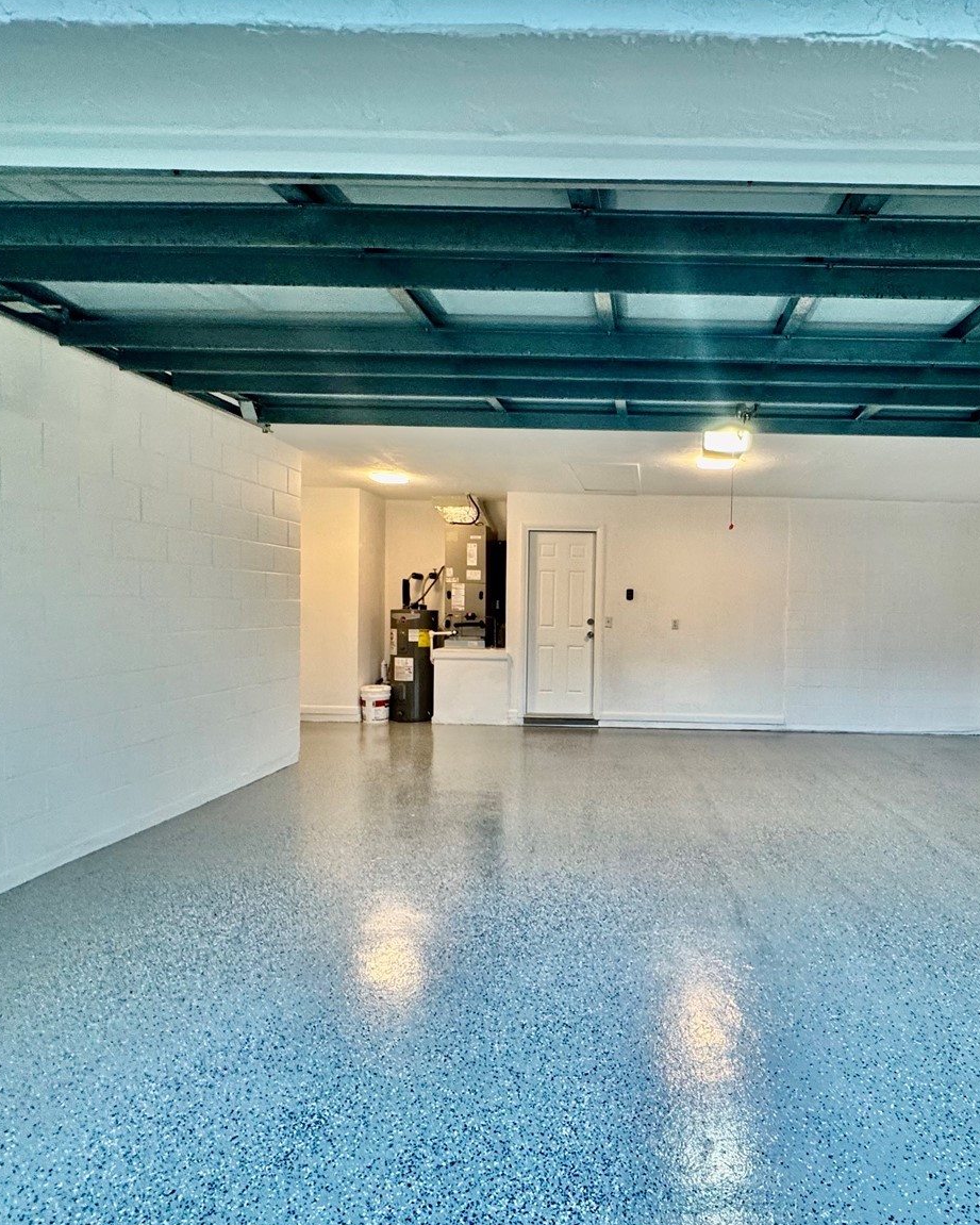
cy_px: 632
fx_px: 689
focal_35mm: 19
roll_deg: -1.0
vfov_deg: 83.3
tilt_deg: -2.2
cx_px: 653
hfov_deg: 68.9
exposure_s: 1/60
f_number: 2.2
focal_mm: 2.22
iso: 200
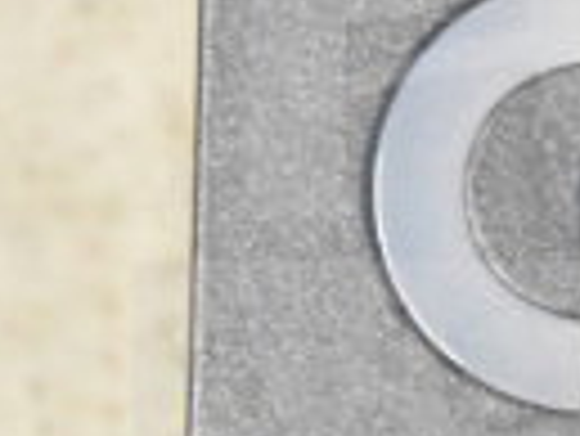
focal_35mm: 374
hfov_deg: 5.3
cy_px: 119
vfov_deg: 4.0
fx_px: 6277
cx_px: 634
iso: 25600
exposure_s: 1/60
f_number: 5.6
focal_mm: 55
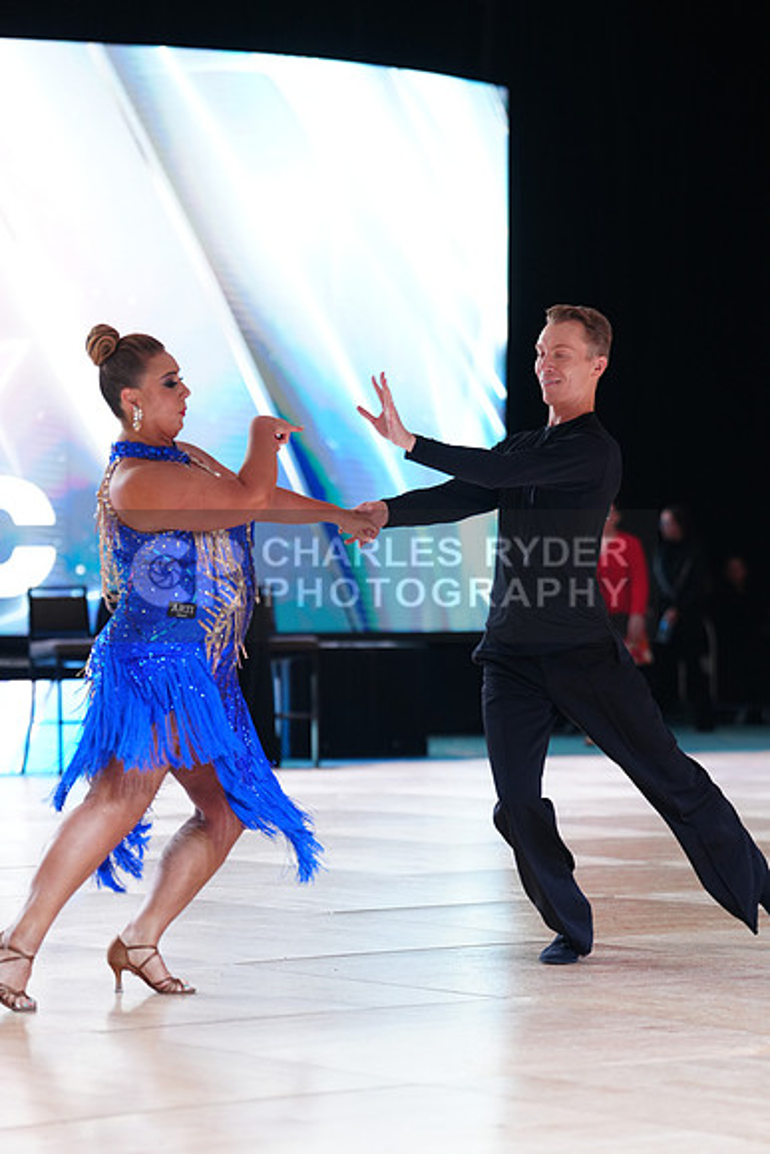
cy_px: 577
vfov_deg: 16.9
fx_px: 3879
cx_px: 385
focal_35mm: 121
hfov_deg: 11.3
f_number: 2.8
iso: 1250
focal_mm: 121
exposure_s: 1/400
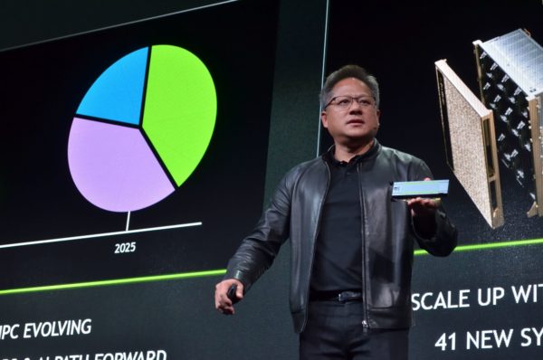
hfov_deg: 24.7
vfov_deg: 16.5
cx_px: 272
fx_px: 1242
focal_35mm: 82
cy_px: 180
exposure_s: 1/30
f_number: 5.6
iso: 640
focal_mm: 55
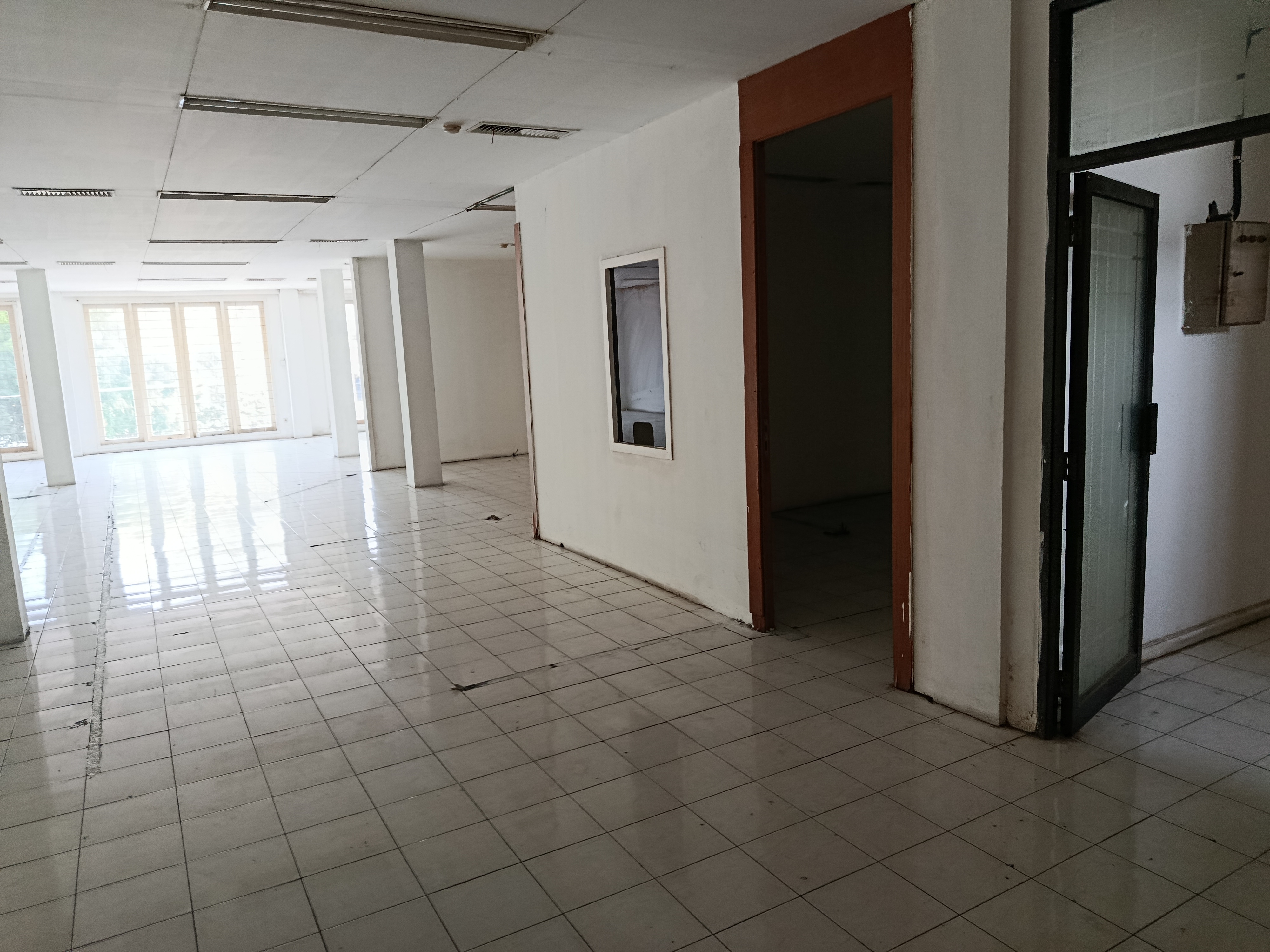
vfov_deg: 56.8
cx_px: 635
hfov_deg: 71.6
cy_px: 476
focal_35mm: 24
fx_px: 881
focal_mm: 5.24
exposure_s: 1/100
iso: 1065
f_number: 1.7
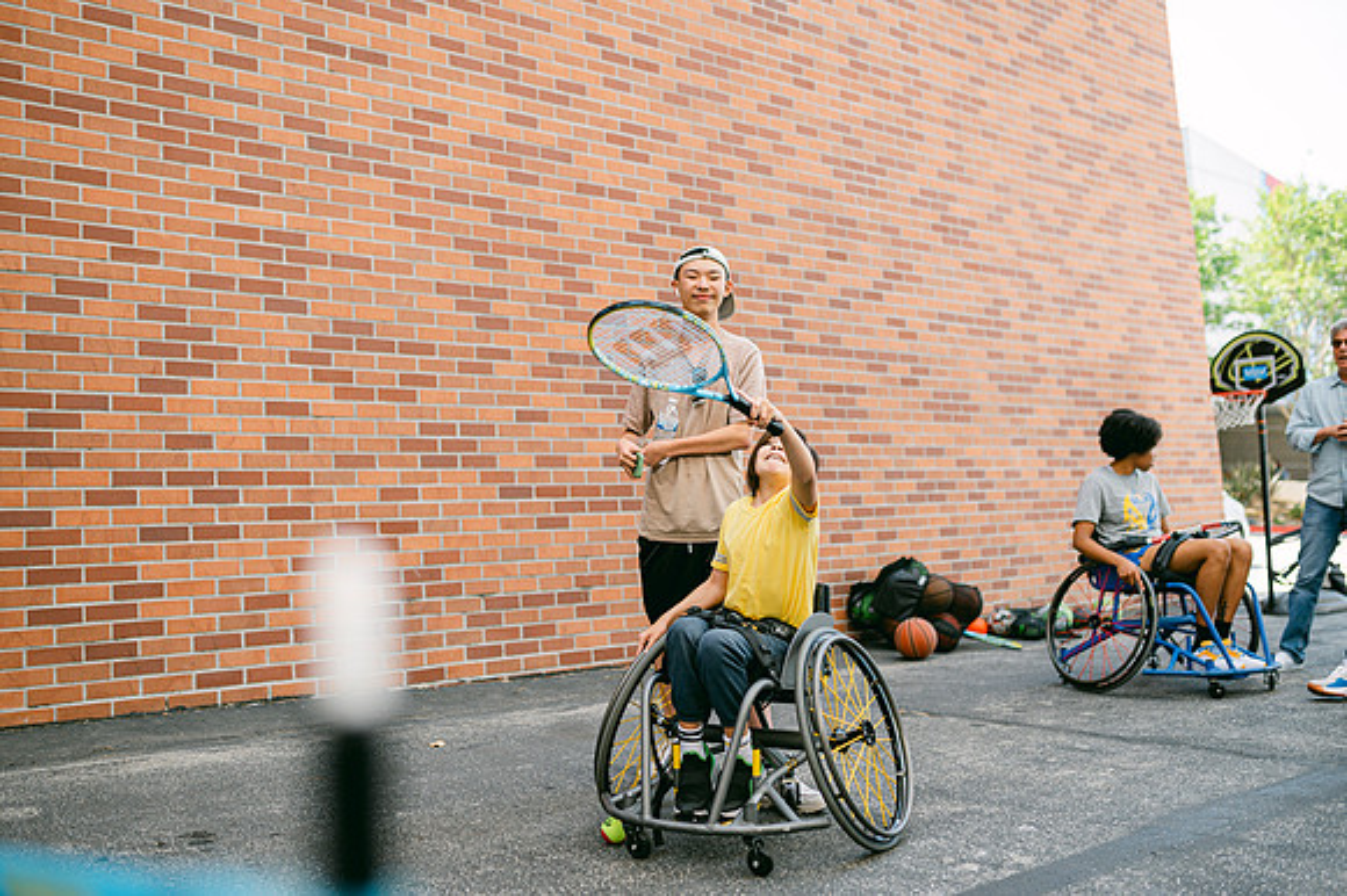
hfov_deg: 54.0
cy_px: 448
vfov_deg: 37.4
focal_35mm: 35
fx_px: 1323
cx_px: 669
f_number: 2
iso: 100
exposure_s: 1/800
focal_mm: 35
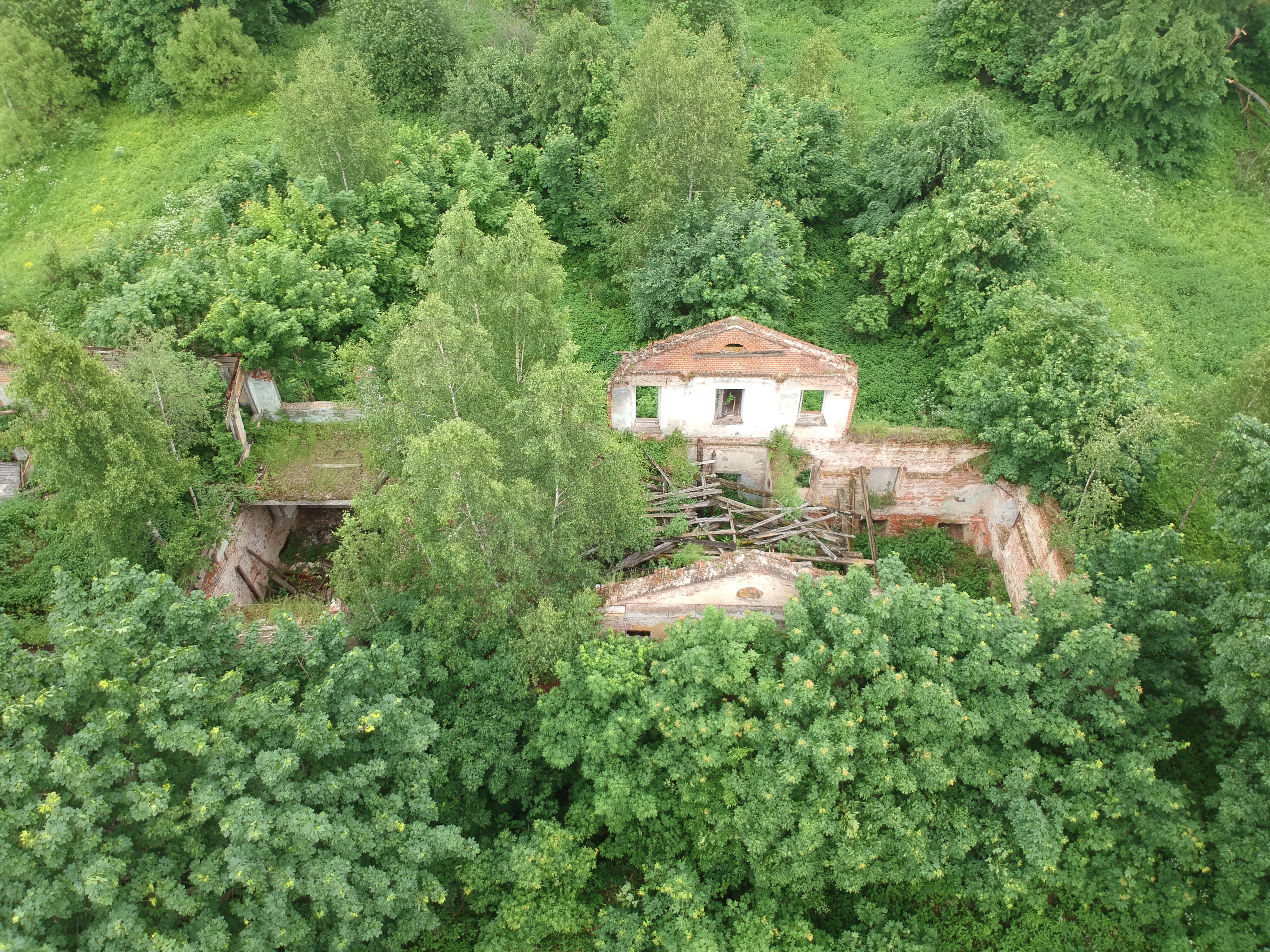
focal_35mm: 25
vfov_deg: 54.9
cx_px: 635
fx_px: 917
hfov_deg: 69.4
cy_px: 476
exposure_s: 1/100
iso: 183
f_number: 2.6
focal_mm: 4.49
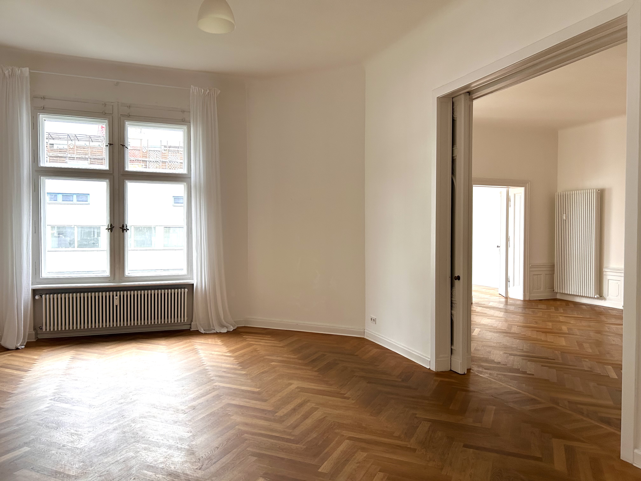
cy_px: 240
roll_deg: +0.4
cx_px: 320
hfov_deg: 67.3
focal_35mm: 26
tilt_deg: -1.0
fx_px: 481
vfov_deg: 53.1
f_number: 1.5
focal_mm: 5.7
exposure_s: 1/80
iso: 125
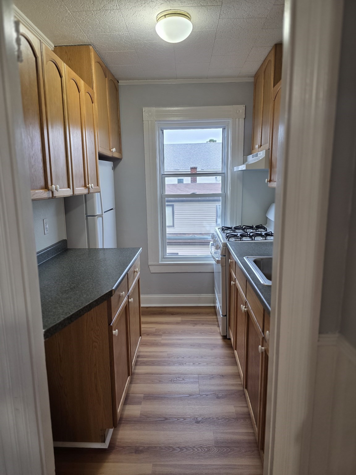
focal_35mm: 23
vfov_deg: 73.9
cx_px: 178
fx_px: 315
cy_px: 238
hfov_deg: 58.9
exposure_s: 1/120
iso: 125
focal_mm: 6.3
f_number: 1.7
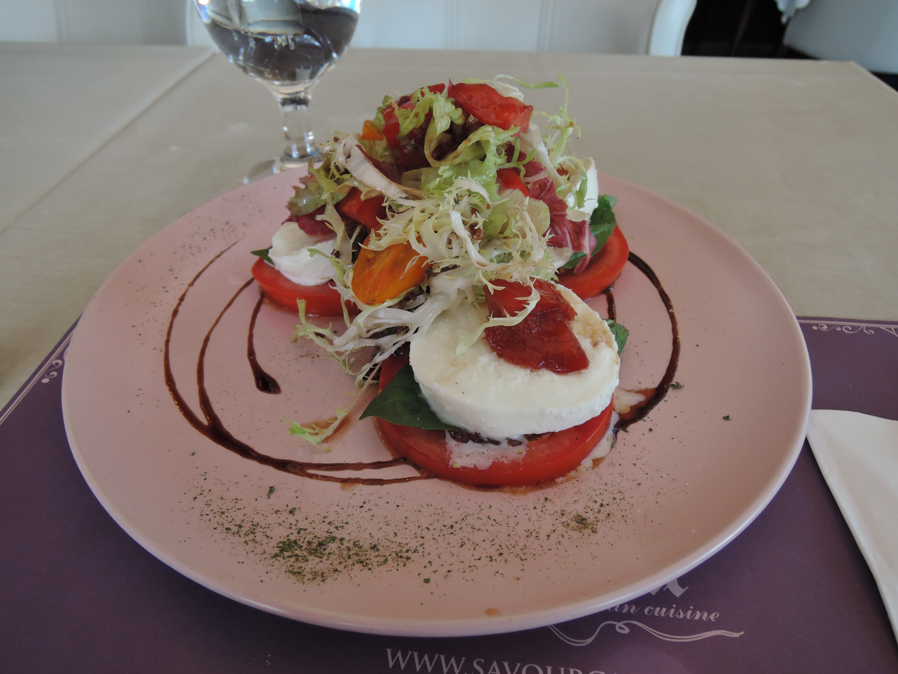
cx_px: 449
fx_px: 623
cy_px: 337
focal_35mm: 24
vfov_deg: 56.8
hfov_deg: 71.6
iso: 320
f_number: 2.8
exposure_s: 1/30
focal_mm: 5.1
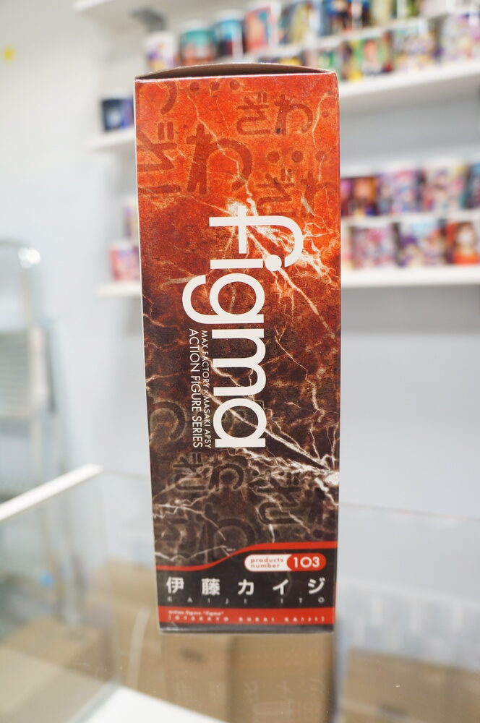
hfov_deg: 47.8
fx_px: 541
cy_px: 362
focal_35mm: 27
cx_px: 240
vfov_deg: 67.4
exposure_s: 1/15
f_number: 4
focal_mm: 18
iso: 500
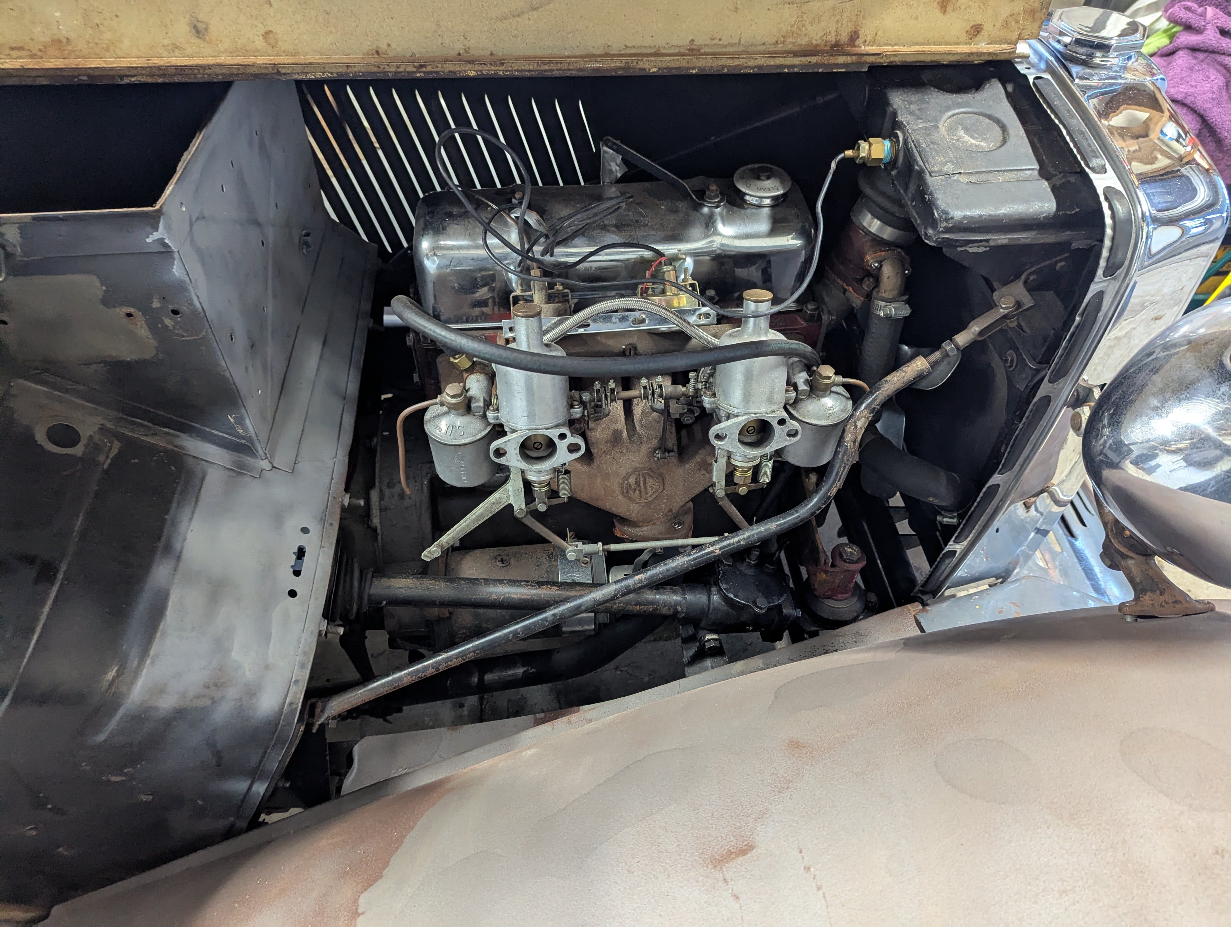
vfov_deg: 56.9
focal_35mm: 24
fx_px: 855
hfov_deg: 71.5
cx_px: 616
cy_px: 464
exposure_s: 1/50
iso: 619
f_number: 1.85
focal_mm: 6.81
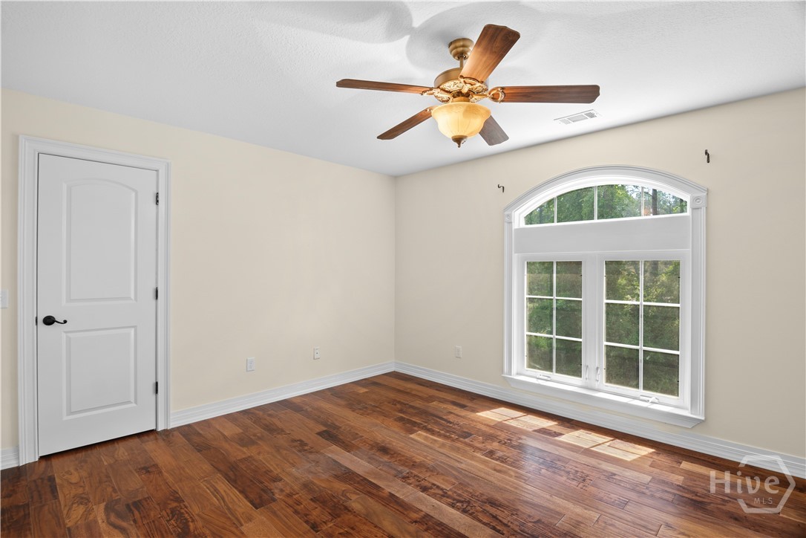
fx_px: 369
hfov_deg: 95.0
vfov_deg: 72.1
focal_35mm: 16
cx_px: 403
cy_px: 269
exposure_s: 1.3
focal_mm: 11
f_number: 7.1
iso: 250
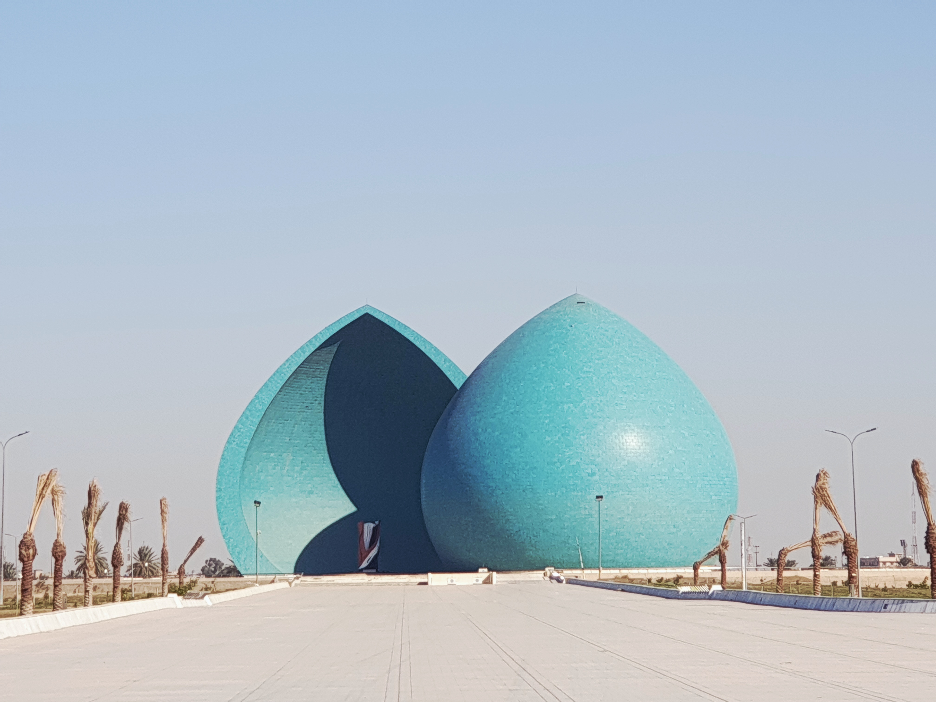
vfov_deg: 28.0
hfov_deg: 36.8
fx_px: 1406
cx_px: 468
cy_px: 351
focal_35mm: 52
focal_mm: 6
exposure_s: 1/1000
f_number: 2.4
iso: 100
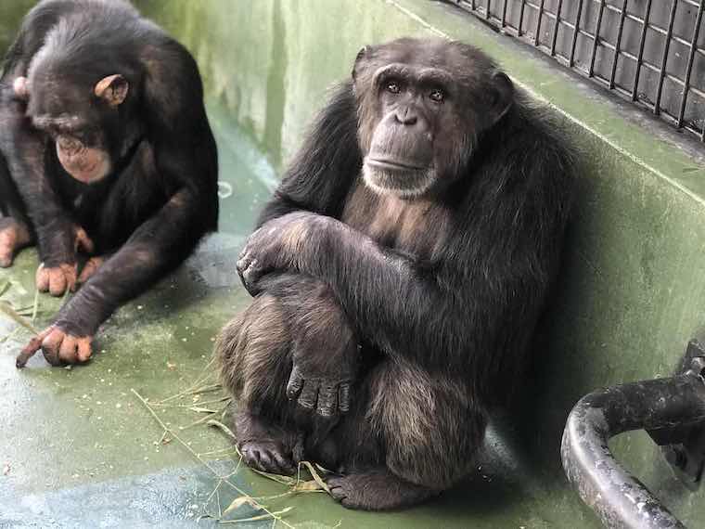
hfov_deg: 33.8
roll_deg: -6.7
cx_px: 352
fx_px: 1161
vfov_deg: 25.7
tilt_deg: -26.8
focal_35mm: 57
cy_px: 264
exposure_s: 1/60
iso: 250
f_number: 2.8
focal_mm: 6.6
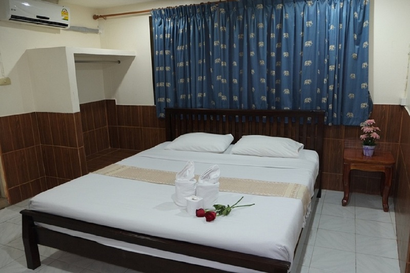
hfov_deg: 67.4
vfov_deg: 47.9
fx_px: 307
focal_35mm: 27
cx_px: 205
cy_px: 136
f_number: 2.8
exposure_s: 1/60
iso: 1000
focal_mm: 18
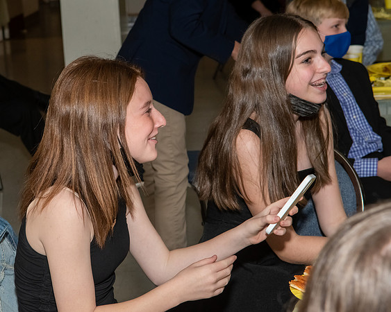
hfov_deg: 17.3
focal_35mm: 111
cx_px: 127
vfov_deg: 13.9
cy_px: 146
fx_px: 1284
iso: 640
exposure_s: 1/250
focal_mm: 55
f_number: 7.1
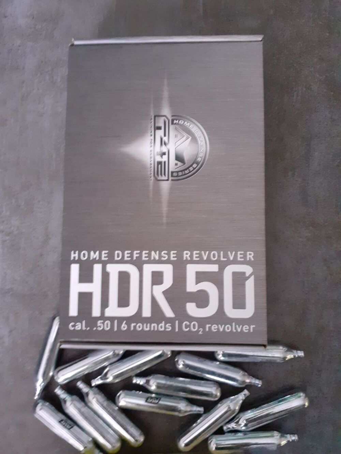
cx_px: 170
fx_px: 355
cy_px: 227
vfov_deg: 65.3
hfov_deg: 51.4
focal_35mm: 27
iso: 500
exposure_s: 1/20
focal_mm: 3.6
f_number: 1.9
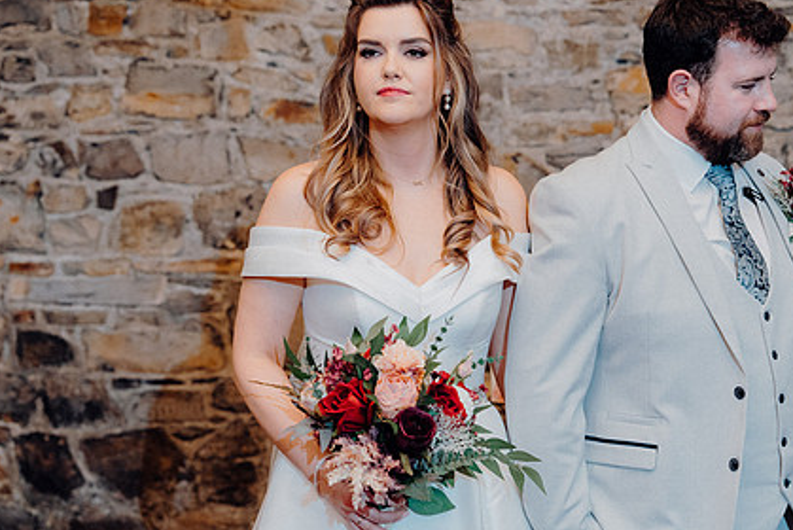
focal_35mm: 83
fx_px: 1830
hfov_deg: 24.3
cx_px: 537
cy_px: 262
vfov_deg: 16.5
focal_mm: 60
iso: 2500
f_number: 3.5
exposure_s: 1/200
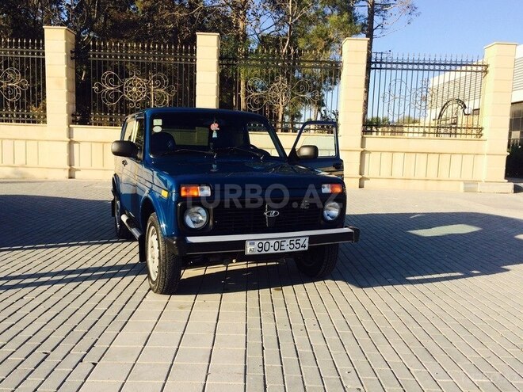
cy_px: 196
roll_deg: -3.2
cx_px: 262
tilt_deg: -6.8
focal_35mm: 29
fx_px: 438
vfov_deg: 48.2
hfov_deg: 61.7
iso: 32
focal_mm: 4.15
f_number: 2.2
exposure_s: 1/1172
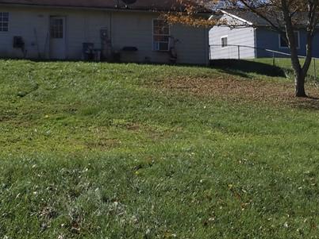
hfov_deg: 37.0
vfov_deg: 27.2
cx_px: 101
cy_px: 12
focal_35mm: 51
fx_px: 470
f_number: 2
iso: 100
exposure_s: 1/1841
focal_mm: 3.54
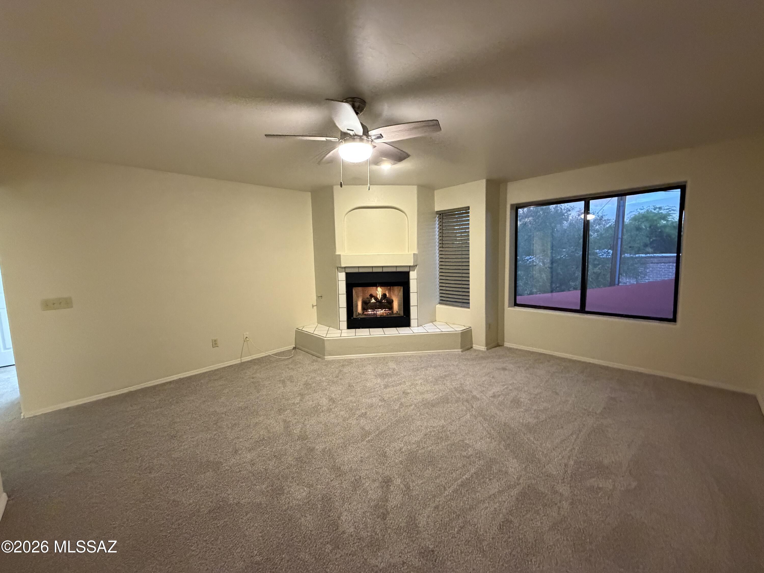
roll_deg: +1.8
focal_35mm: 14
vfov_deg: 85.7
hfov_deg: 102.1
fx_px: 309
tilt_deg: -5.4
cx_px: 382
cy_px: 286
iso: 800
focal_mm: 2.22
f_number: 2.2
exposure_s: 1/60
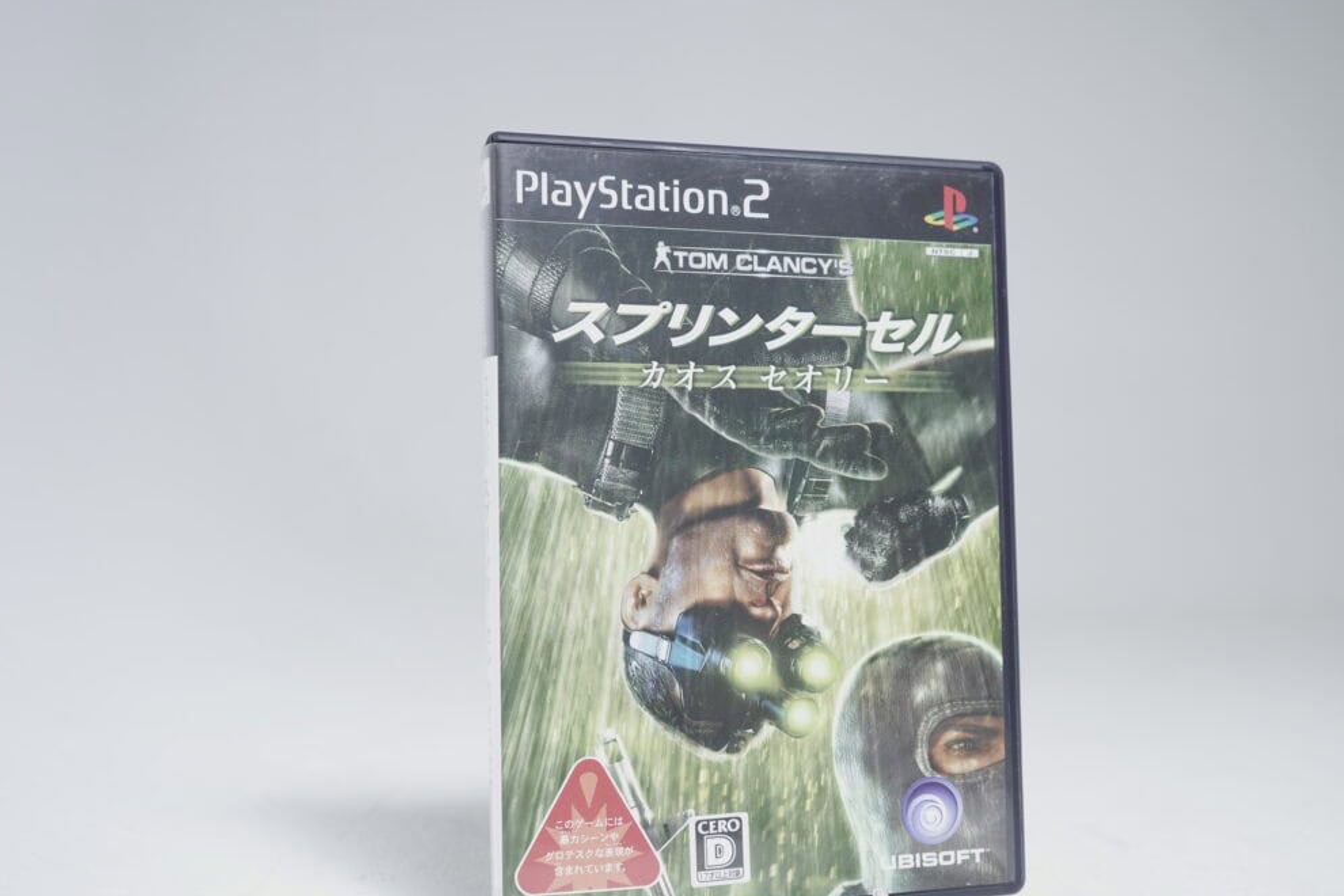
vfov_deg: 33.3
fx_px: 1493
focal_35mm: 40
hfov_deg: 48.3
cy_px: 516
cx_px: 759
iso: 640
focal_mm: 33
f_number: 5.6
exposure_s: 1/20
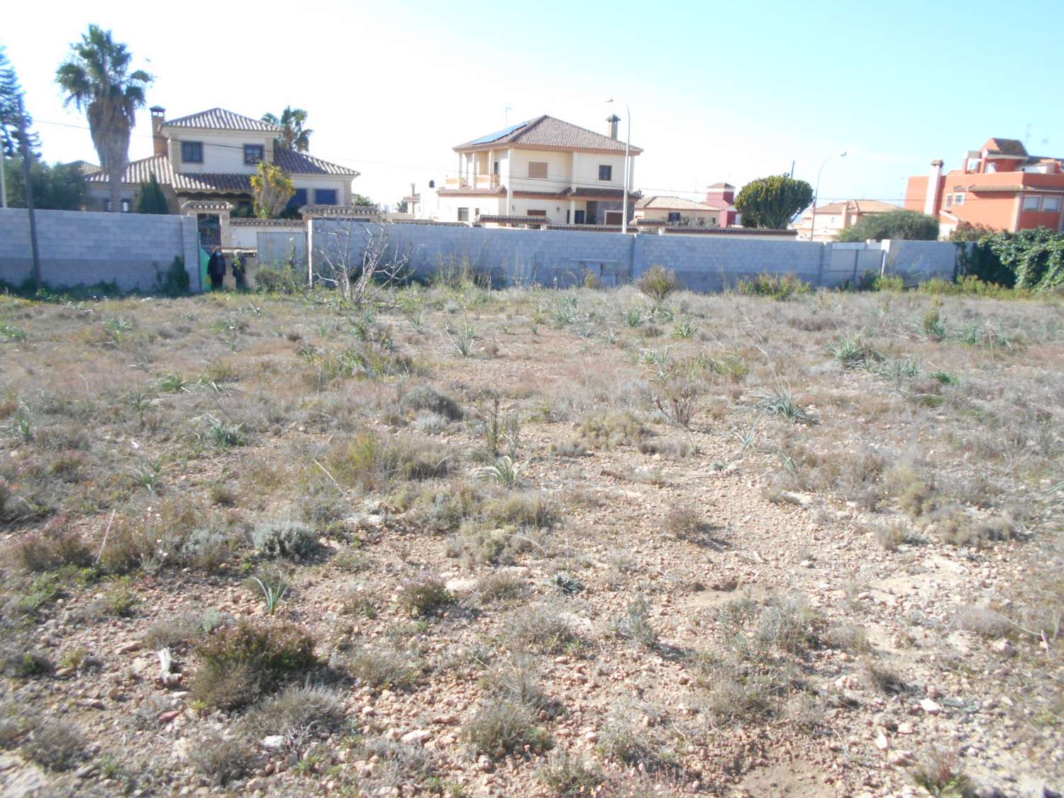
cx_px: 532
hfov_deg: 67.3
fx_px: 799
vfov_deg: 53.1
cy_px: 399
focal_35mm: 26
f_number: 3.2
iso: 400
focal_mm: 4.6
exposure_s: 1/1600
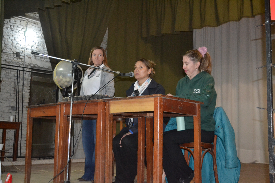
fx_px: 332
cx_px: 138
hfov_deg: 45.0
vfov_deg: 30.8
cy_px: 92
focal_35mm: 44
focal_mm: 29
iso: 3200
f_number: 4.2
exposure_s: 1/60
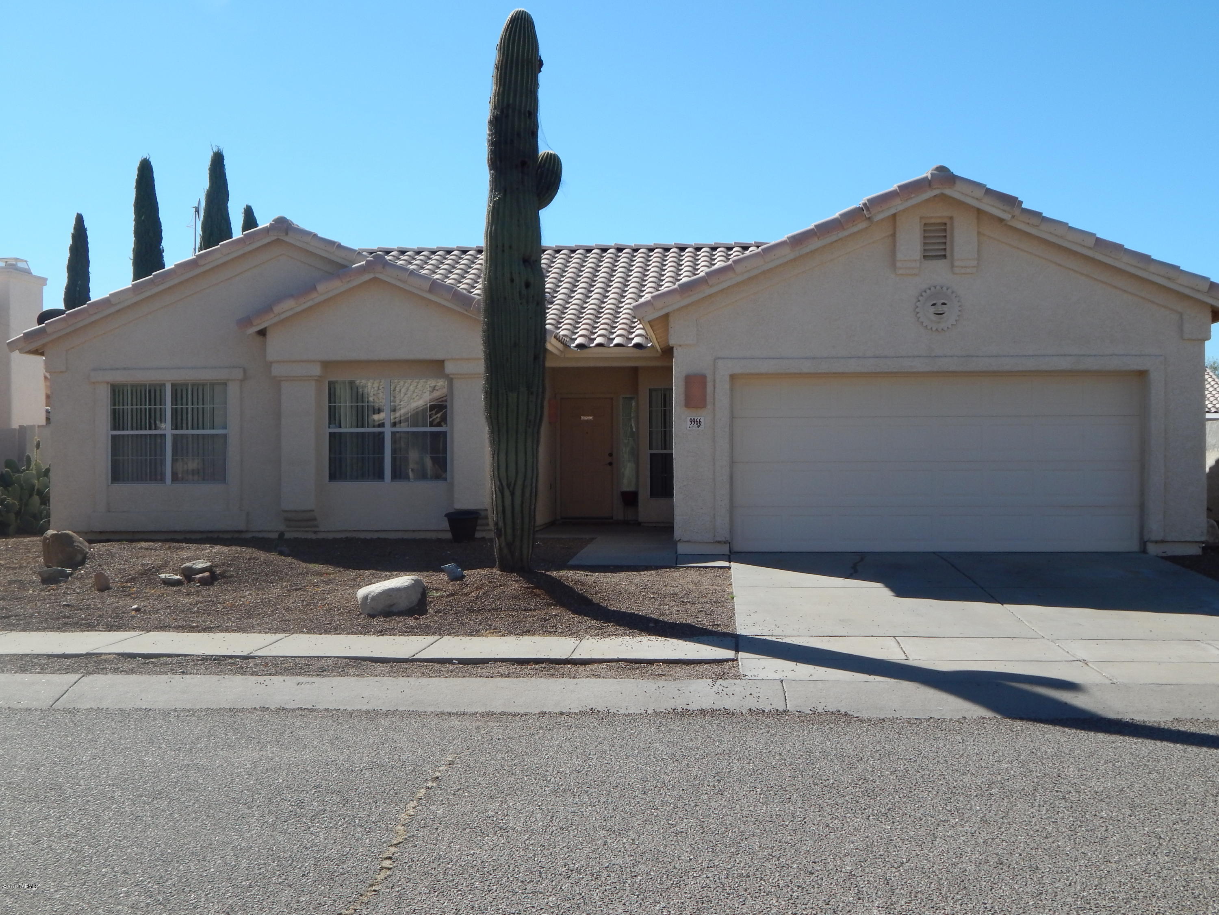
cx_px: 610
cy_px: 458
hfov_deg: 43.9
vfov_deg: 33.6
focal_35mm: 43
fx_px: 1514
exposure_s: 1/1250
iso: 125
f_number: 3.6
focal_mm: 7.7
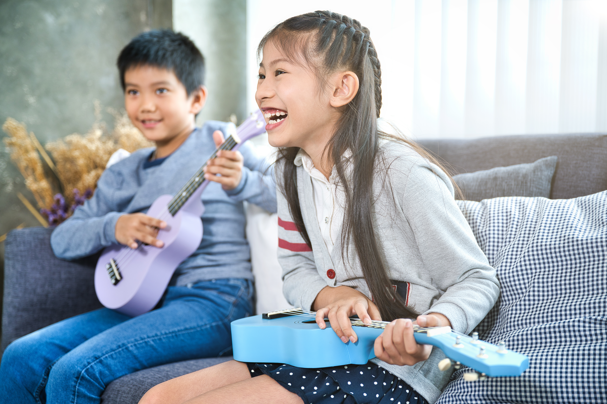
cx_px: 303
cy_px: 205
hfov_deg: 35.6
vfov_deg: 24.2
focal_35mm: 56
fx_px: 944
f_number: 2.8
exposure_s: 1/160
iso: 200
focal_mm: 55
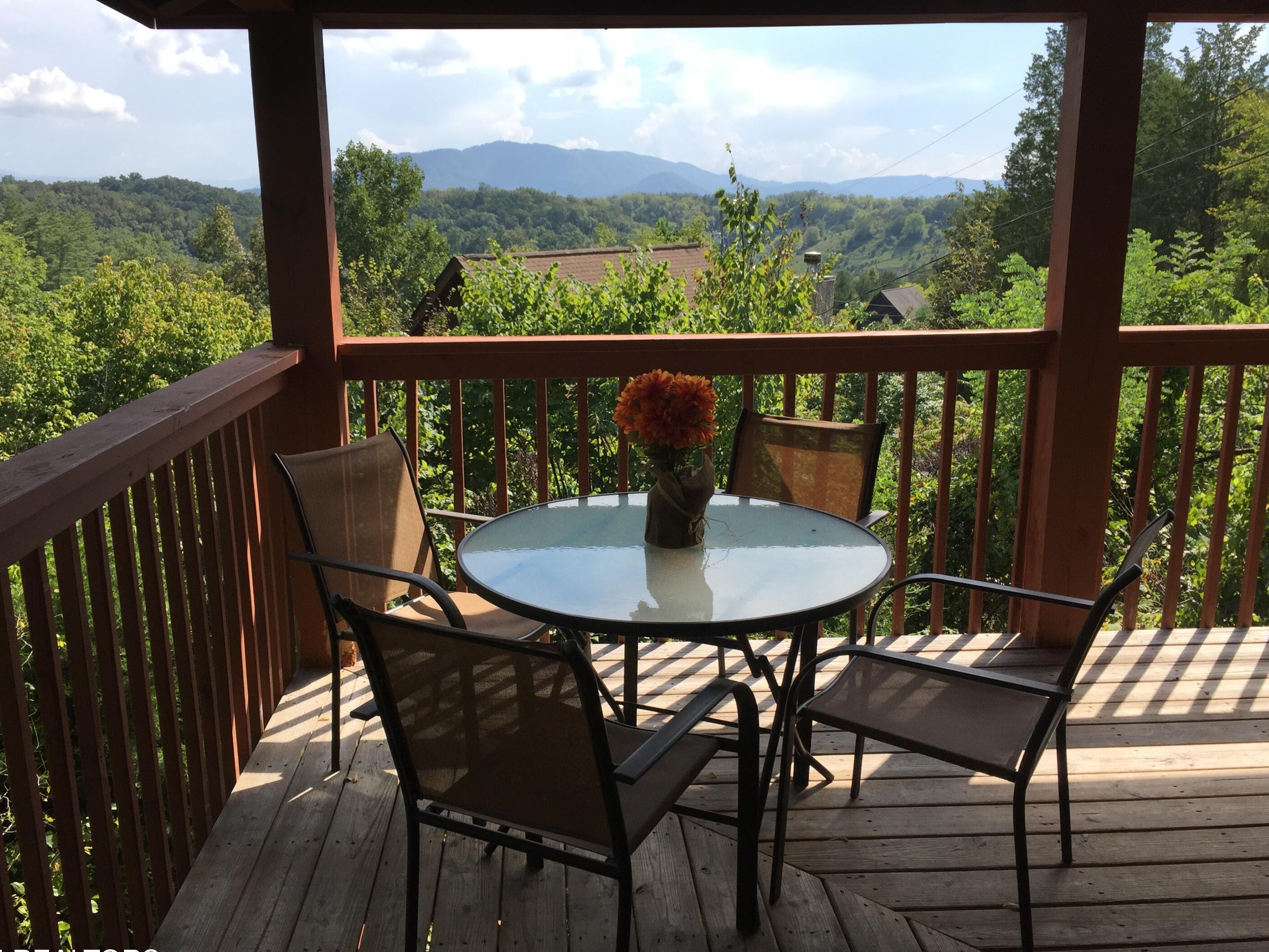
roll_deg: +0.0
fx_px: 1137
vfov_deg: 45.4
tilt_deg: -13.7
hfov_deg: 58.3
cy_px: 498
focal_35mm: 31
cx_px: 623
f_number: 2.2
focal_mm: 4.15
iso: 32
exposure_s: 1/1276
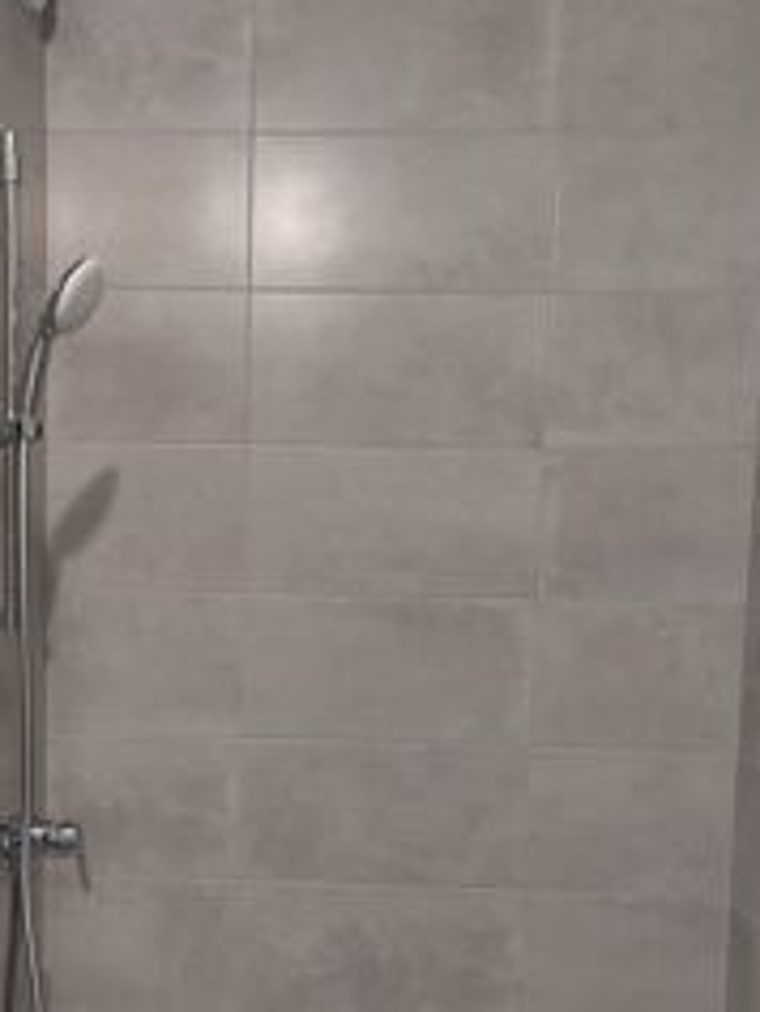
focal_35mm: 45
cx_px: 256
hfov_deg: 32.0
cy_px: 694
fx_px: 1316
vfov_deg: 41.4
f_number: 1.8
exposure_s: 1/50
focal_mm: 5.23
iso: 400
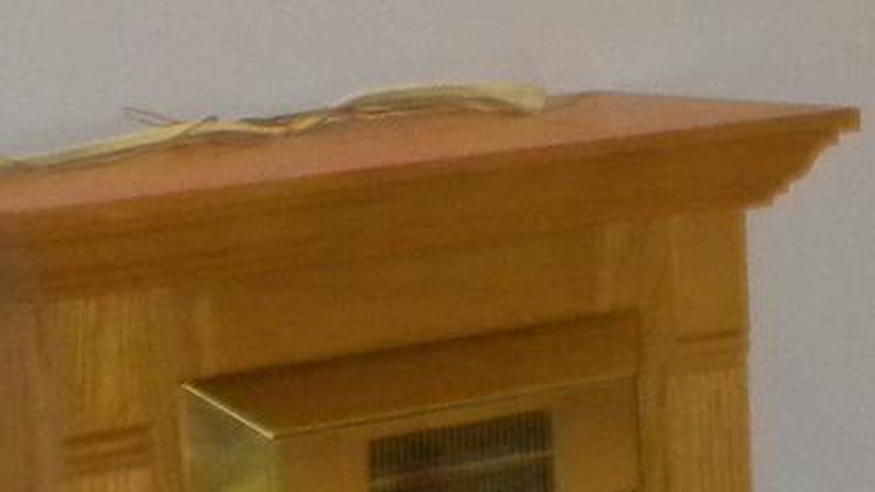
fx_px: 5057
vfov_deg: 5.6
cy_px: 263
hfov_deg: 9.5
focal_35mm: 218
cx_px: 1481
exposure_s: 1/30
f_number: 3.8
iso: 400
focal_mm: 7.3
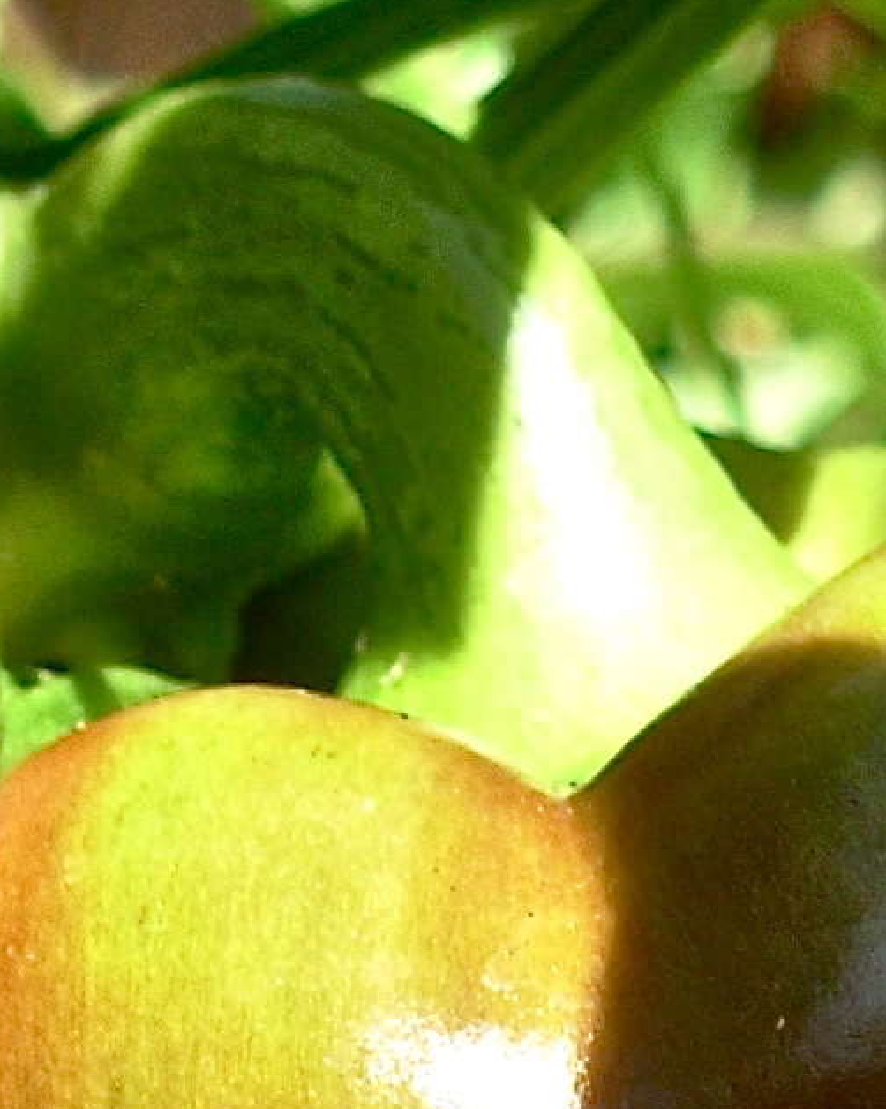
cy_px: 2305
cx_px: 916
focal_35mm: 359
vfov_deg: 5.3
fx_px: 11773
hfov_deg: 4.3
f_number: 3.7
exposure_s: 1/304
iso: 50
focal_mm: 13.5
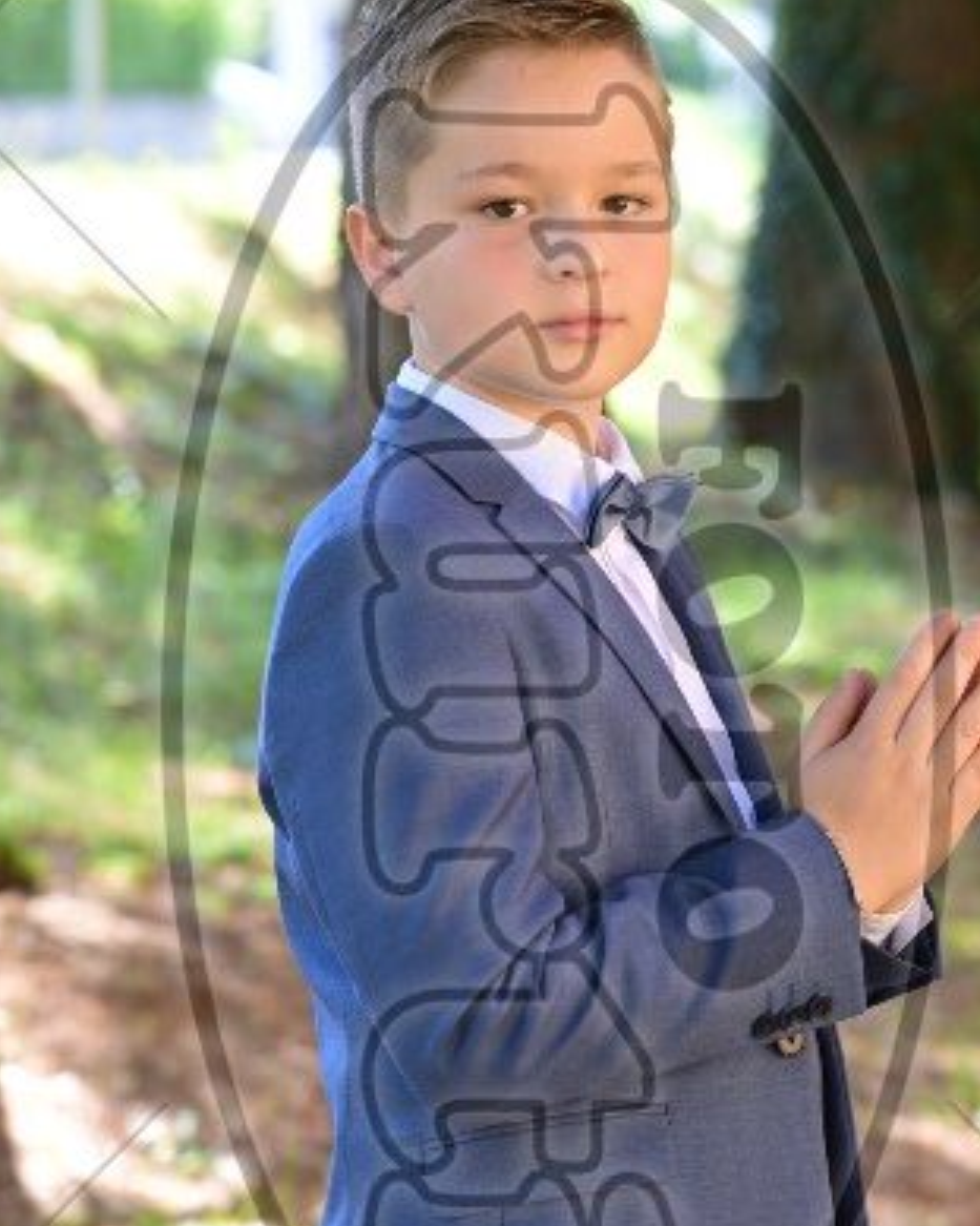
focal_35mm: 188
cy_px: 712
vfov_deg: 10.3
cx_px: 556
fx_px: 6819
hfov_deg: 8.2
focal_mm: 120
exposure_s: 1/160
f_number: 5.6
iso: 640
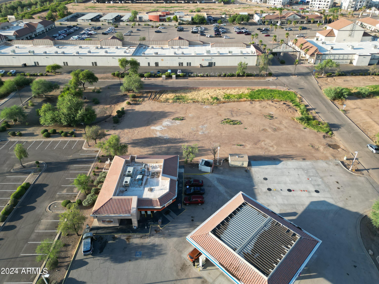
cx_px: 190
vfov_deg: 56.8
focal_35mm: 24
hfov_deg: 71.6
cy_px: 142
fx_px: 263
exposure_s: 1/1250
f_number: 1.7
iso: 130
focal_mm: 6.72
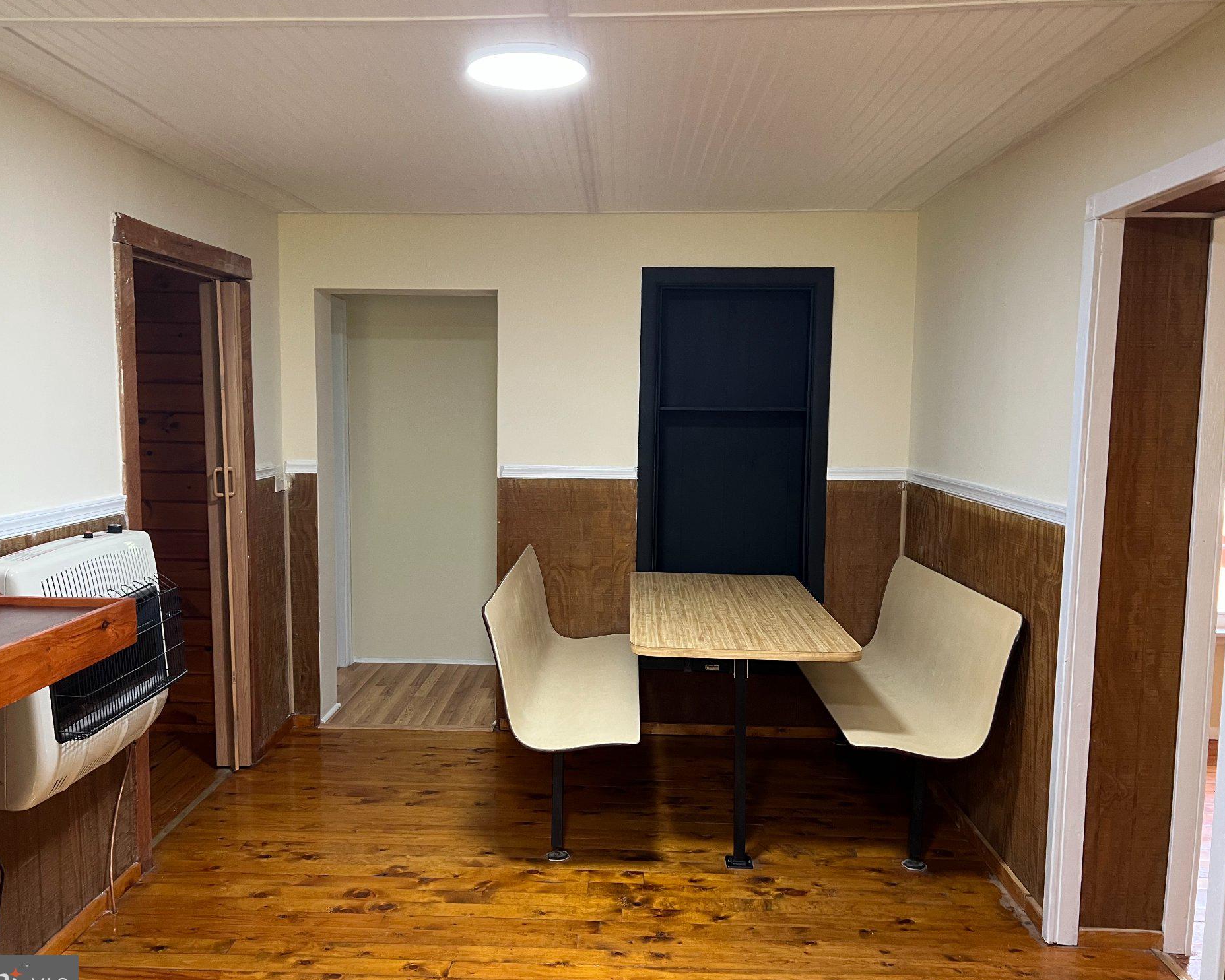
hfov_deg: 62.2
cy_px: 502
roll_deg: -0.6
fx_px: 1015
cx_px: 589
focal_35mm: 28
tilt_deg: -5.5
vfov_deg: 51.5
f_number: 1.5
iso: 160
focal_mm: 5.7
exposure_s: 1/60
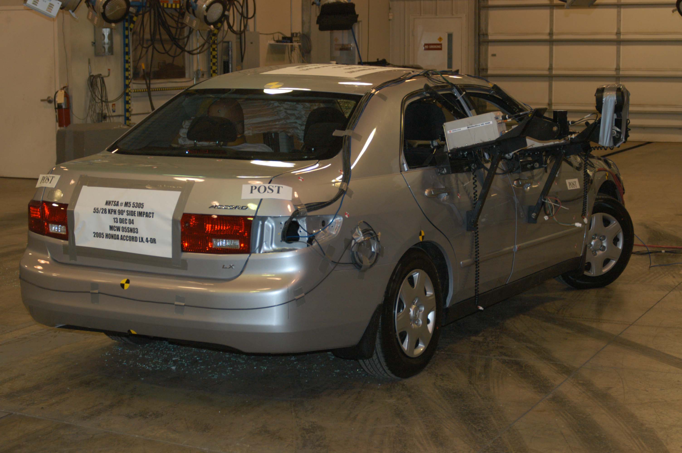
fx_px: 1420
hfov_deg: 27.0
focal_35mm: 75
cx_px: 341
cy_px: 226
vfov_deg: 18.1
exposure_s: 1/60
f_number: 5.6
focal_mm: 50
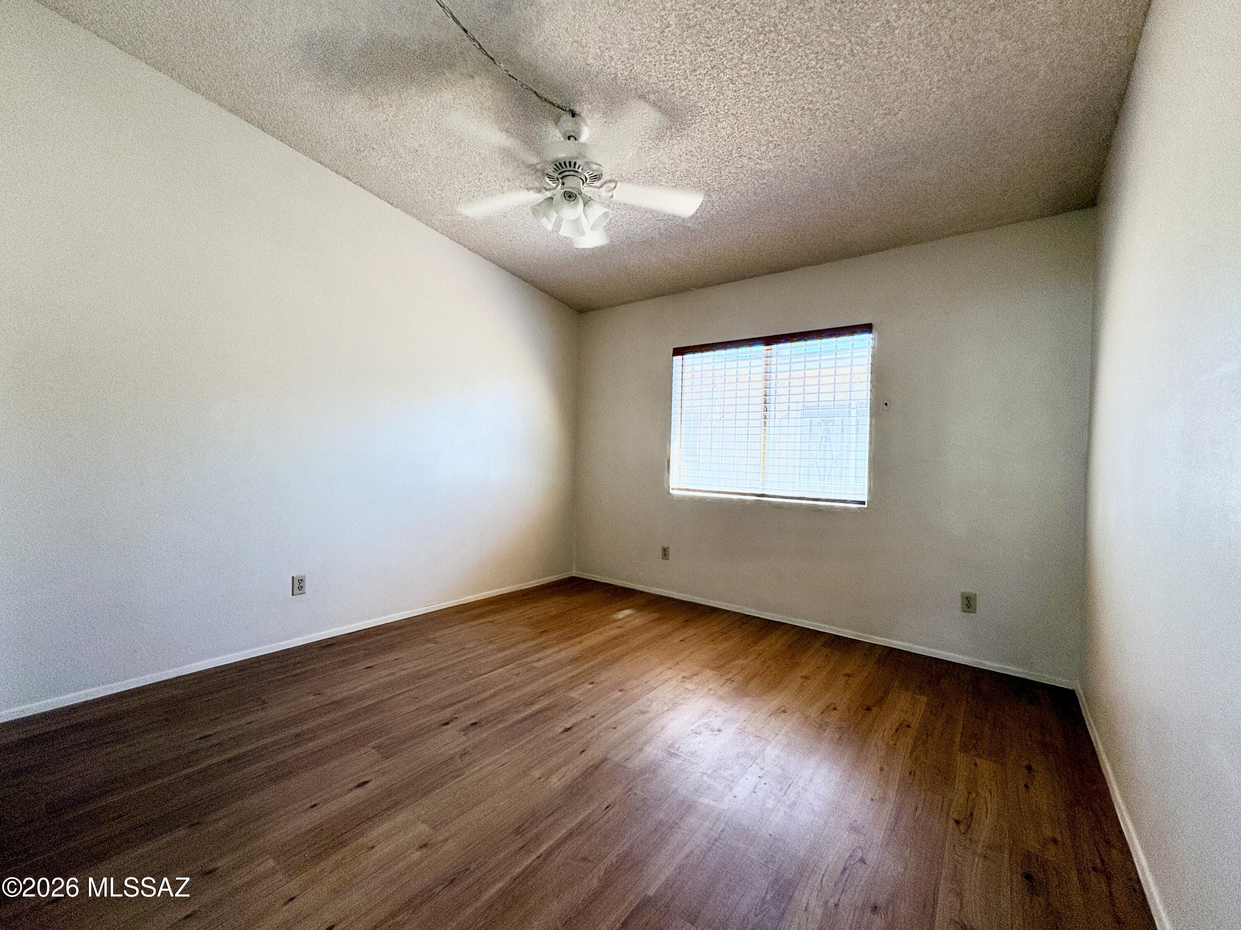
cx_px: 620
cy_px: 465
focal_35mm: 14
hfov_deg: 102.1
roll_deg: -1.1
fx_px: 502
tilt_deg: +0.0
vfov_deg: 85.7
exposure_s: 1/120
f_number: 2.2
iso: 160
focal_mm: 2.22
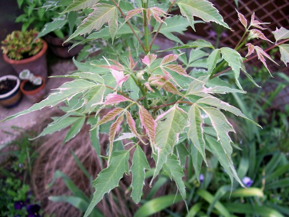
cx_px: 144
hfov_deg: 51.4
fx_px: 301
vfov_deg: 39.7
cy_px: 108
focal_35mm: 36
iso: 80
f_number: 2.7
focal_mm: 6
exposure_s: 1/60.8
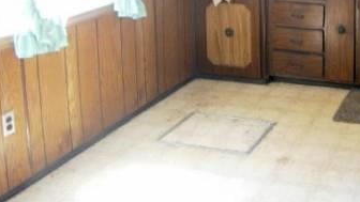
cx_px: 287
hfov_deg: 37.2
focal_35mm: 54
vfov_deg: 21.1
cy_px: -19
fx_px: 515
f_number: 2.8
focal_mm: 4.7
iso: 125
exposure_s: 1/10
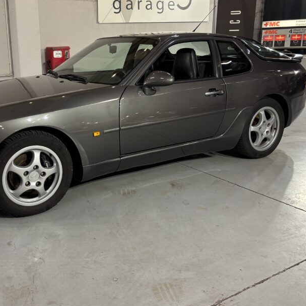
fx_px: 390
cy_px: 133
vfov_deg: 42.8
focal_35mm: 39
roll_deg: +1.5
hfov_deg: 42.1
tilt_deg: -14.1
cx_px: 96
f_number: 1.6
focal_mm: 5.96
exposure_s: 1/50
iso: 125
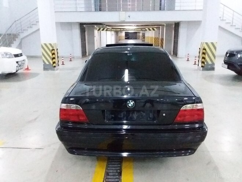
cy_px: 91
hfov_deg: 58.4
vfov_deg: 45.4
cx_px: 121
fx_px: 217
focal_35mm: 31
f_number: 2.2
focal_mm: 3.3
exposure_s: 1/17
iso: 1000
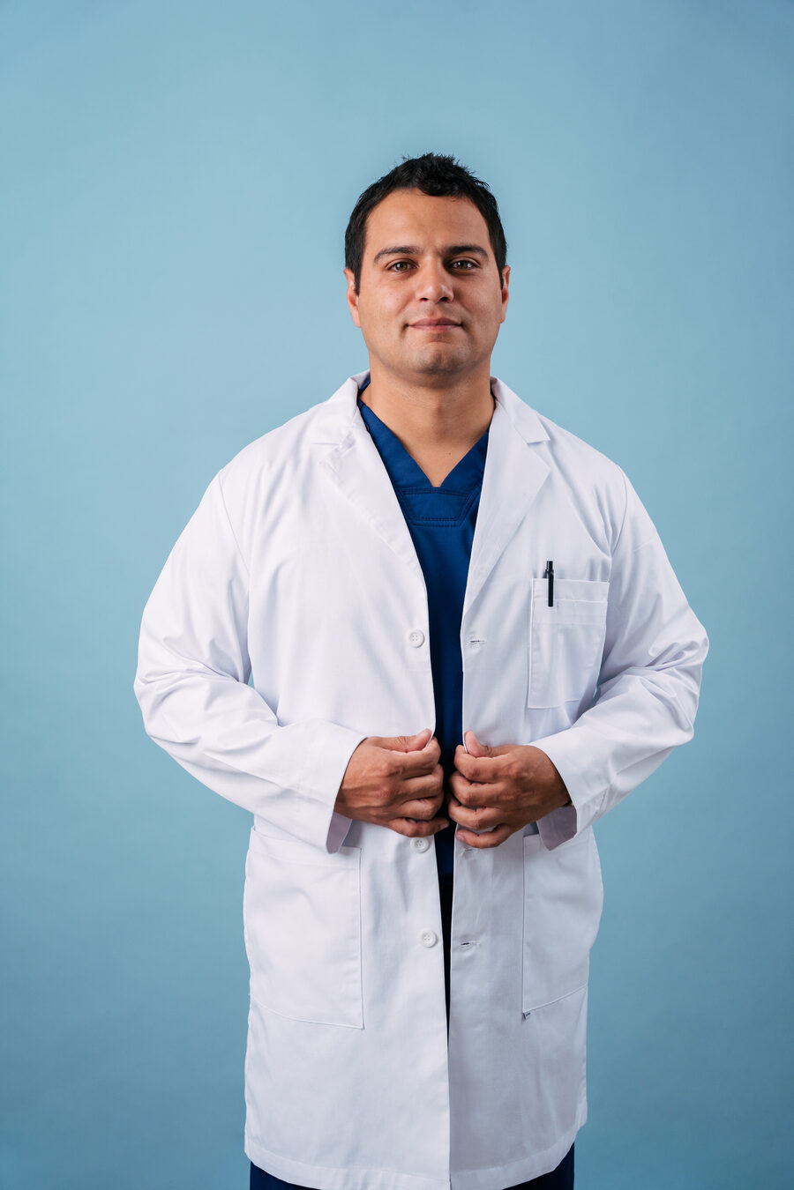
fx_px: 2177
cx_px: 397
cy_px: 595
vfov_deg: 30.6
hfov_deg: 20.7
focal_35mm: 66
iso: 500
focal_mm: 65.8
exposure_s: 1/250
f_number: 5
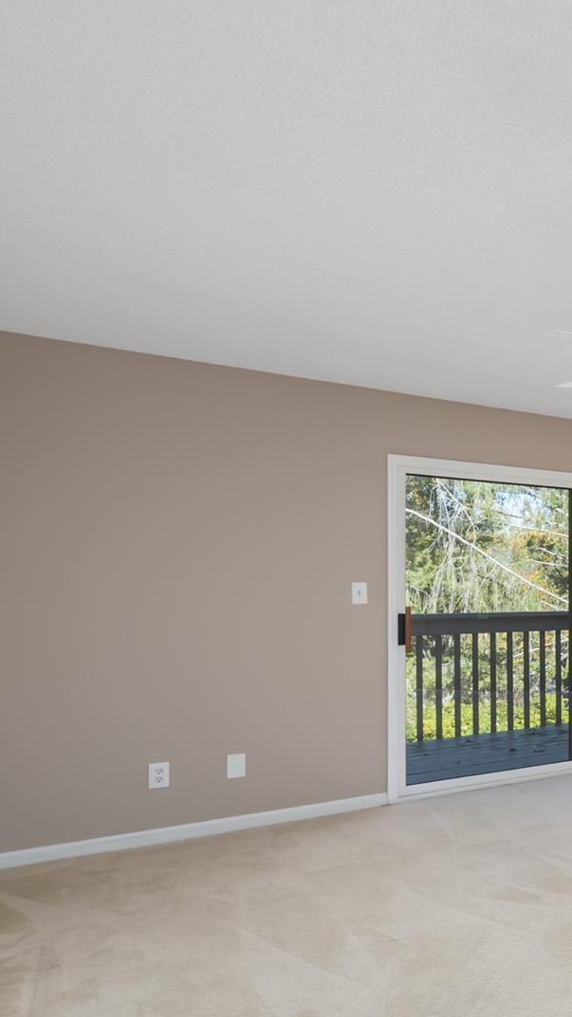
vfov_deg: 67.5
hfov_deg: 29.7
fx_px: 756
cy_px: 591
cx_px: 805
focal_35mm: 28
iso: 320
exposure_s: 1/160
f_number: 7.1
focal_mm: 14
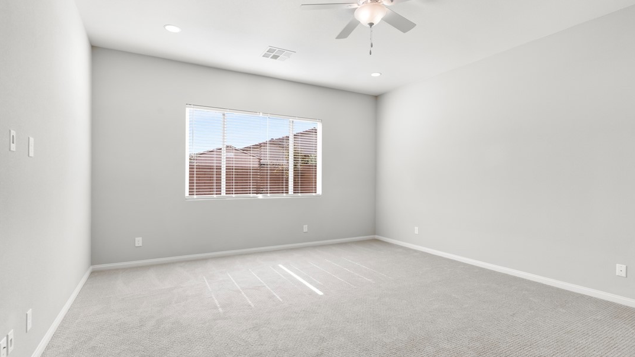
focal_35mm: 18
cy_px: 181
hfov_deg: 92.7
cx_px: 319
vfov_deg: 61.0
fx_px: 303
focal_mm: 17
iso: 500
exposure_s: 1/80
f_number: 8
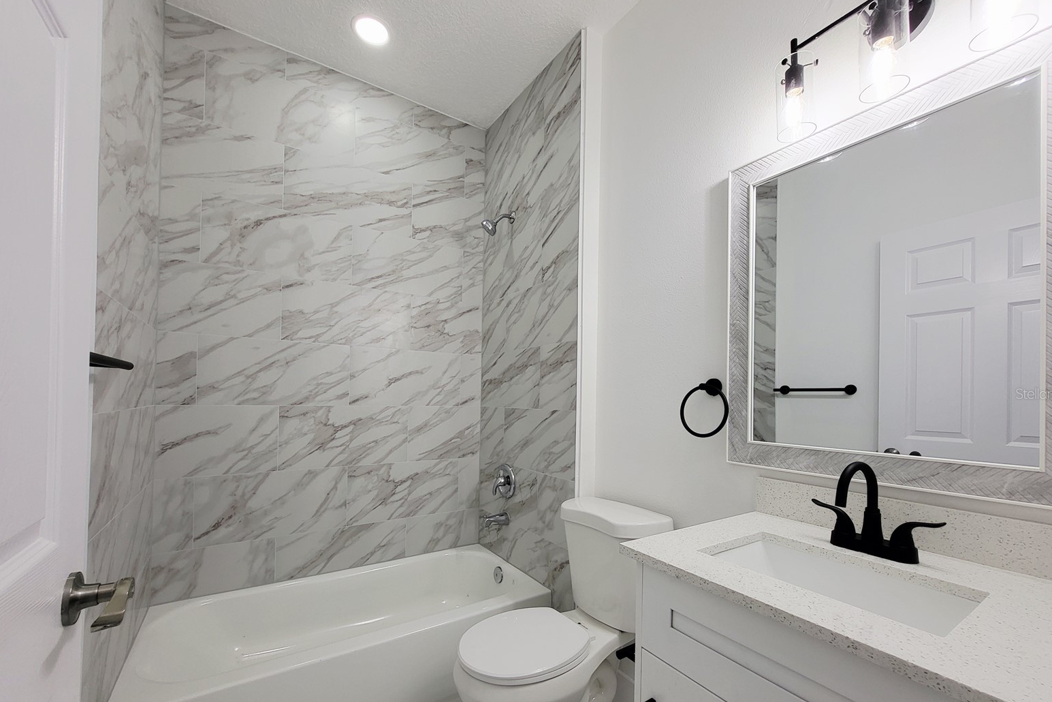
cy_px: 393
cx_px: 535
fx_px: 409
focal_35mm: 14
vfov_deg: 80.9
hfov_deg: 104.2
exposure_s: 1/120
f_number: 2.2
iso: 50
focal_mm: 1.74
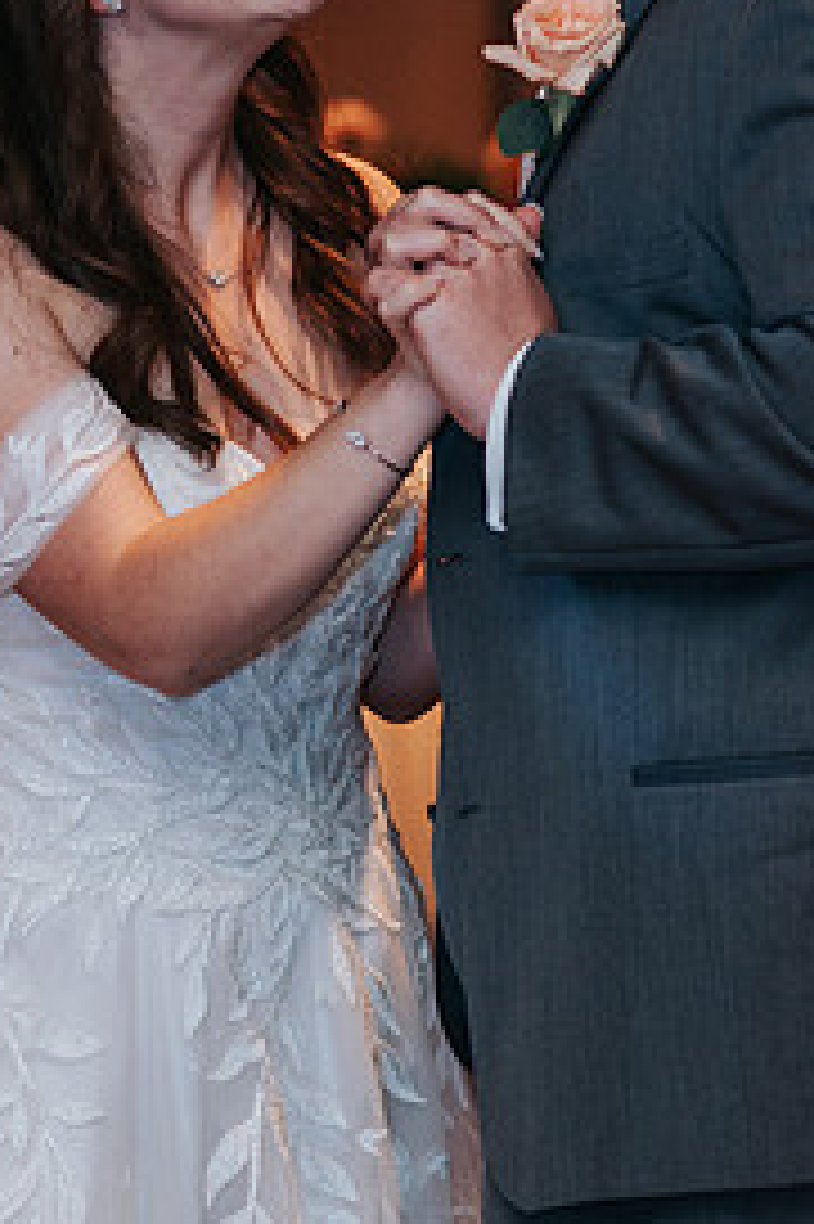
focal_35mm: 211
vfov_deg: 9.7
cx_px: 175
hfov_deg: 6.5
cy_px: 225
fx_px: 7165
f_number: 2.8
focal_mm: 85
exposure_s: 1/250
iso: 800
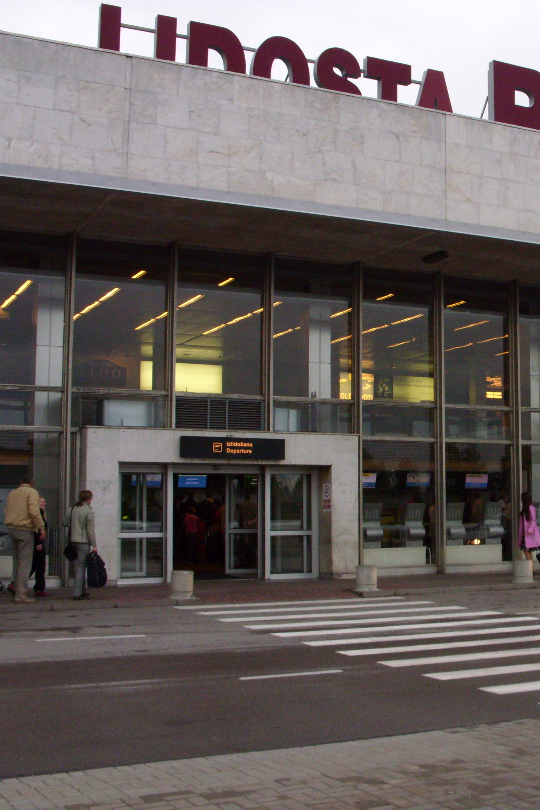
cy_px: 406
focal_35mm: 53
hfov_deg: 24.9
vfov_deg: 37.5
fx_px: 1192
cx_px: 469
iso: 400
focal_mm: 6.3
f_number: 4.9
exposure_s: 1/125
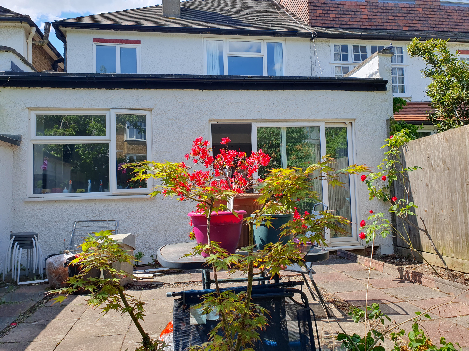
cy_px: 176
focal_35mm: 26
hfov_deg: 67.3
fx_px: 352
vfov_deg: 53.1
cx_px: 234
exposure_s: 1/638
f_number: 2.4
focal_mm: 4.32
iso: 50
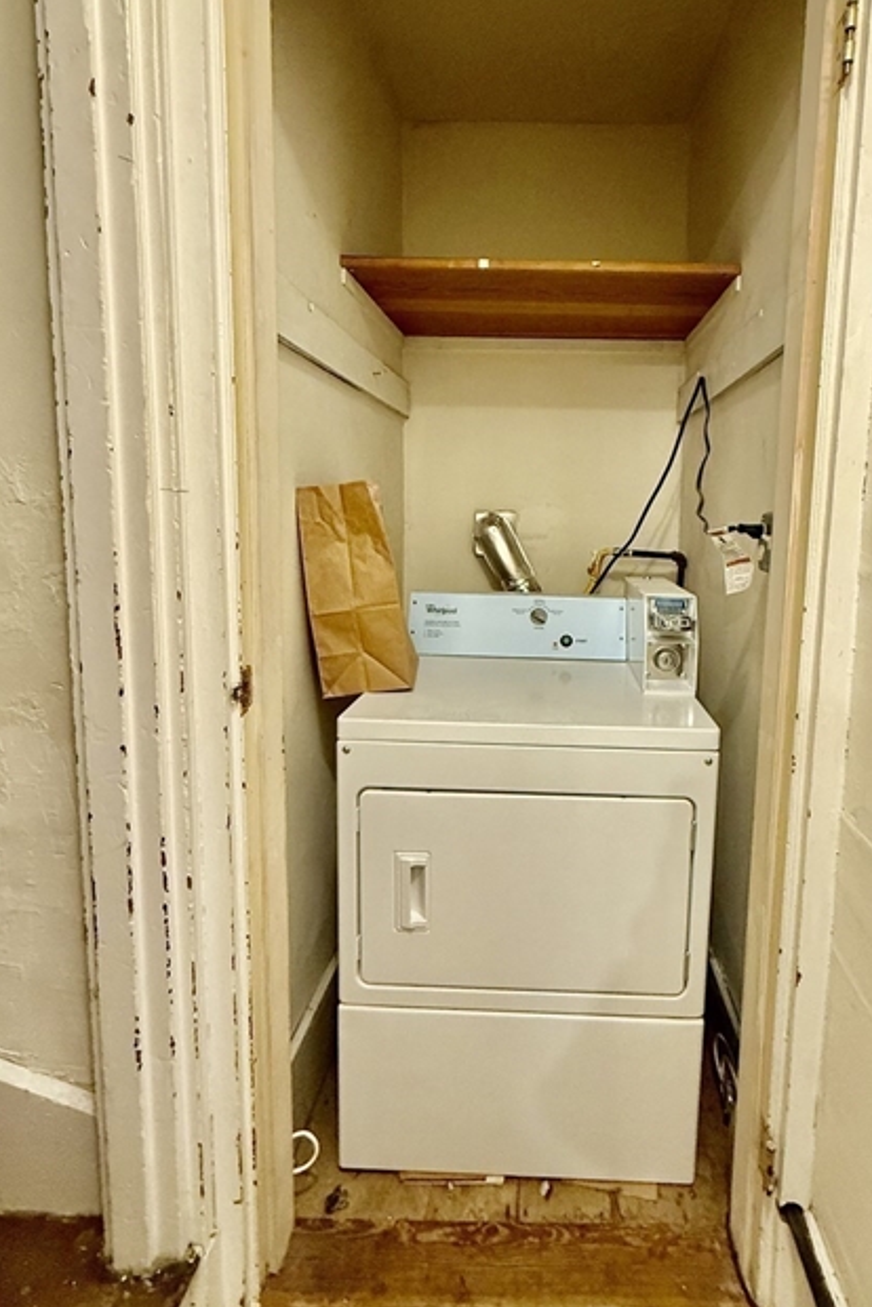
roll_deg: -1.2
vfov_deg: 89.7
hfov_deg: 66.4
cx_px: 546
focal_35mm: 18
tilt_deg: -5.2
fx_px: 654
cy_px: 585
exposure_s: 1/60
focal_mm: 2.22
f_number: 2.2
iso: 500
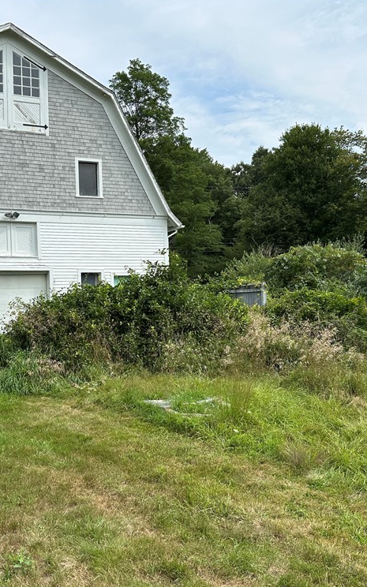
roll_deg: +1.0
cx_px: 129
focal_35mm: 35
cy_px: 297
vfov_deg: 55.3
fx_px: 560
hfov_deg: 36.0
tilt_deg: -0.6
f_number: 1.78
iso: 80
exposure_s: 1/3861
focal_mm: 6.86
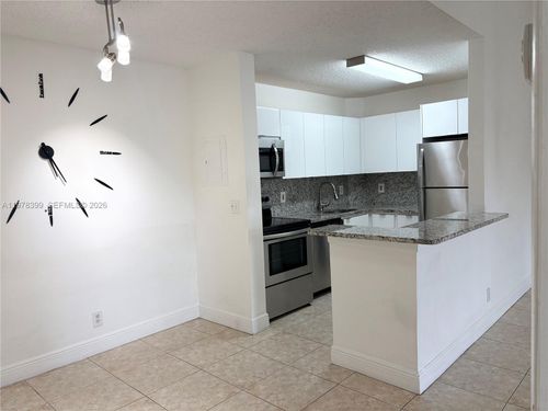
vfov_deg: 53.1
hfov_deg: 67.3
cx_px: 274
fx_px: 412
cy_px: 206
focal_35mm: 26
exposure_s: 1/198
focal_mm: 5.96
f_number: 1.6
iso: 125
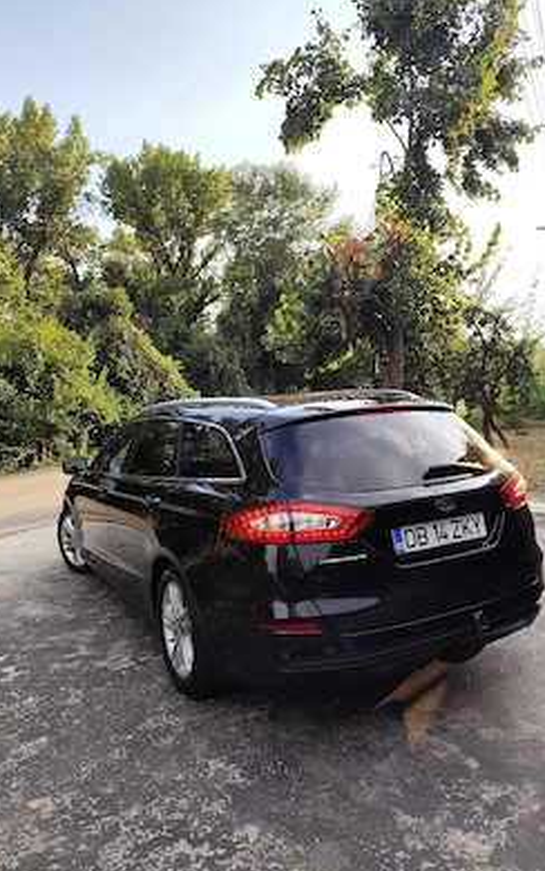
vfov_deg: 72.5
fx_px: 594
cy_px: 440
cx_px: 281
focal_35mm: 25
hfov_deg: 49.3
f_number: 1.65
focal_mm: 6.19
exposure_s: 1/370
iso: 50
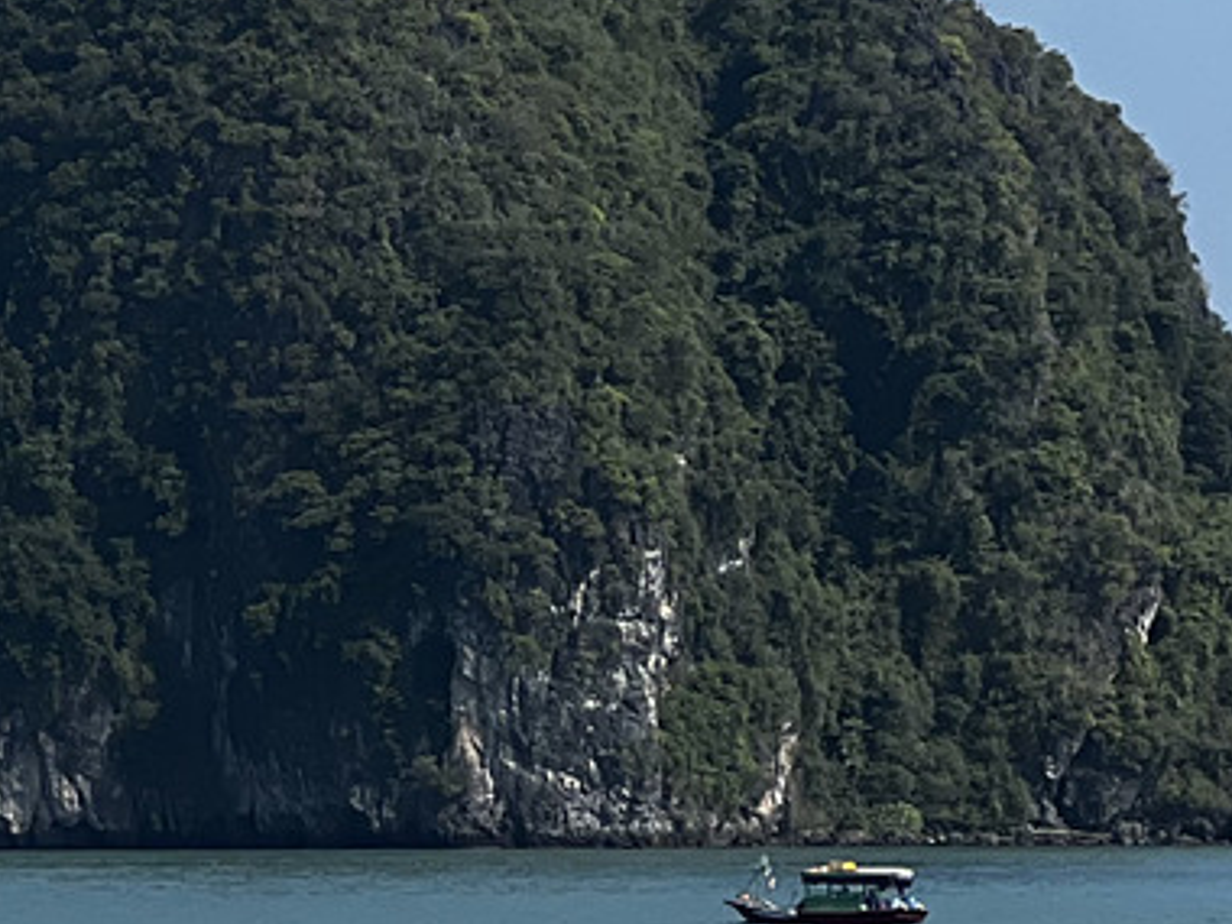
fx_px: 11531
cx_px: -807
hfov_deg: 6.0
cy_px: 470
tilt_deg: +2.3
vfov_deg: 4.6
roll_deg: +0.8
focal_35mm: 324
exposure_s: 1/935
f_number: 2.8
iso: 32
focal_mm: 9
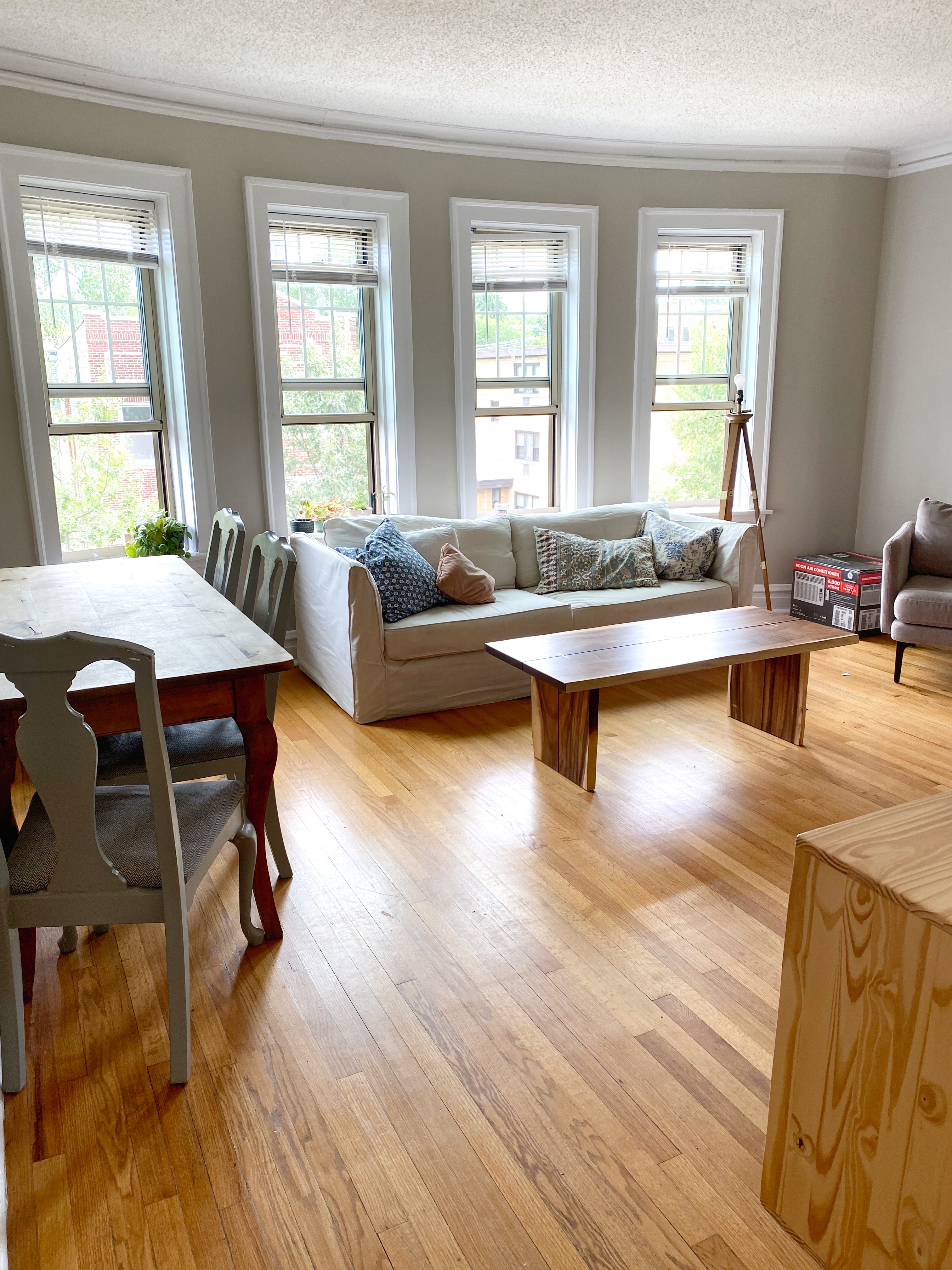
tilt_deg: -14.7
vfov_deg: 67.3
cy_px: 635
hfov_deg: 53.1
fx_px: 953
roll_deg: +0.6
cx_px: 476
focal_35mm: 26
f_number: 1.8
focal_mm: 4.25
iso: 64
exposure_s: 1/120
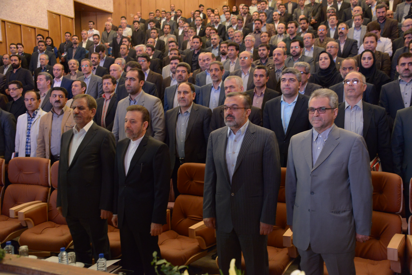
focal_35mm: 40
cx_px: 206
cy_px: 138
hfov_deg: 48.5
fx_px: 458
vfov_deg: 33.4
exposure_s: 1/60
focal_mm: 40
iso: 3200
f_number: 4
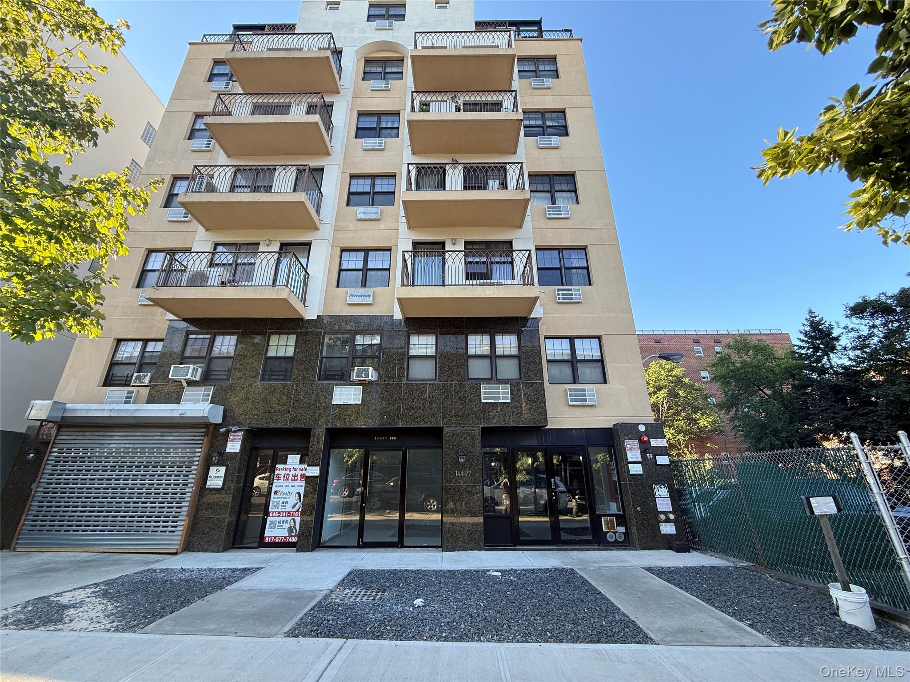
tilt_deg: +20.7
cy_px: 341
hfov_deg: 102.1
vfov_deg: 85.7
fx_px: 368
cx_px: 455
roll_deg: +0.2
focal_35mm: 14
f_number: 2.2
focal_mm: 2.22
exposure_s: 1/161
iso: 64
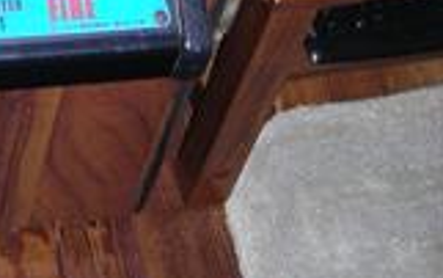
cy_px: -297
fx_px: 1450
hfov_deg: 16.8
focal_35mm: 120
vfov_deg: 10.0
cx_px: -47
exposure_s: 1/60
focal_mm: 6.3
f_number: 3.2
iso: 150
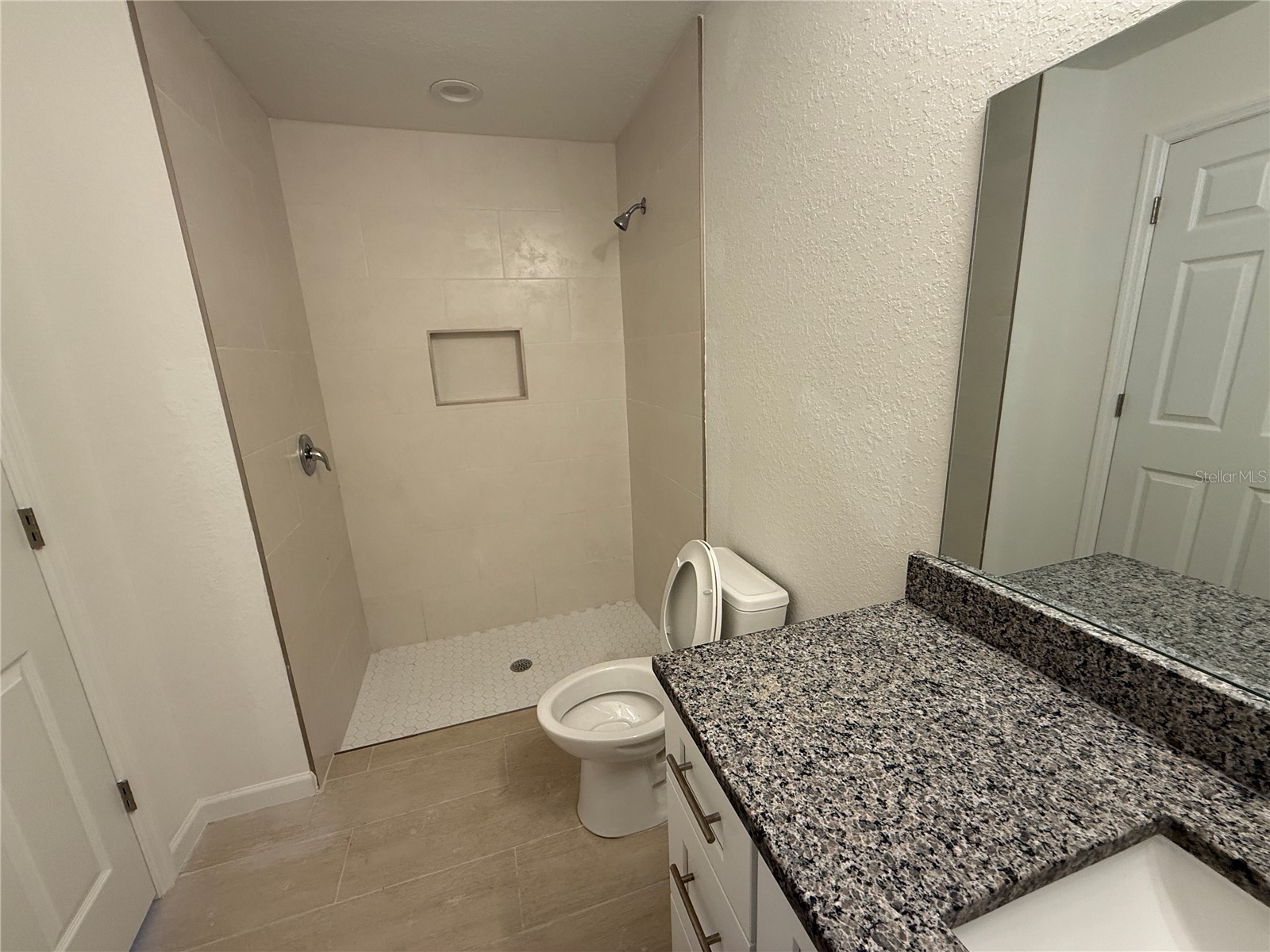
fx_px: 514
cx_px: 635
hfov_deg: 102.1
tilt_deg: -13.6
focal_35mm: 14
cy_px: 476
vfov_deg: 85.7
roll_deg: +2.9
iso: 160
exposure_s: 1/120
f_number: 2.2
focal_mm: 2.22
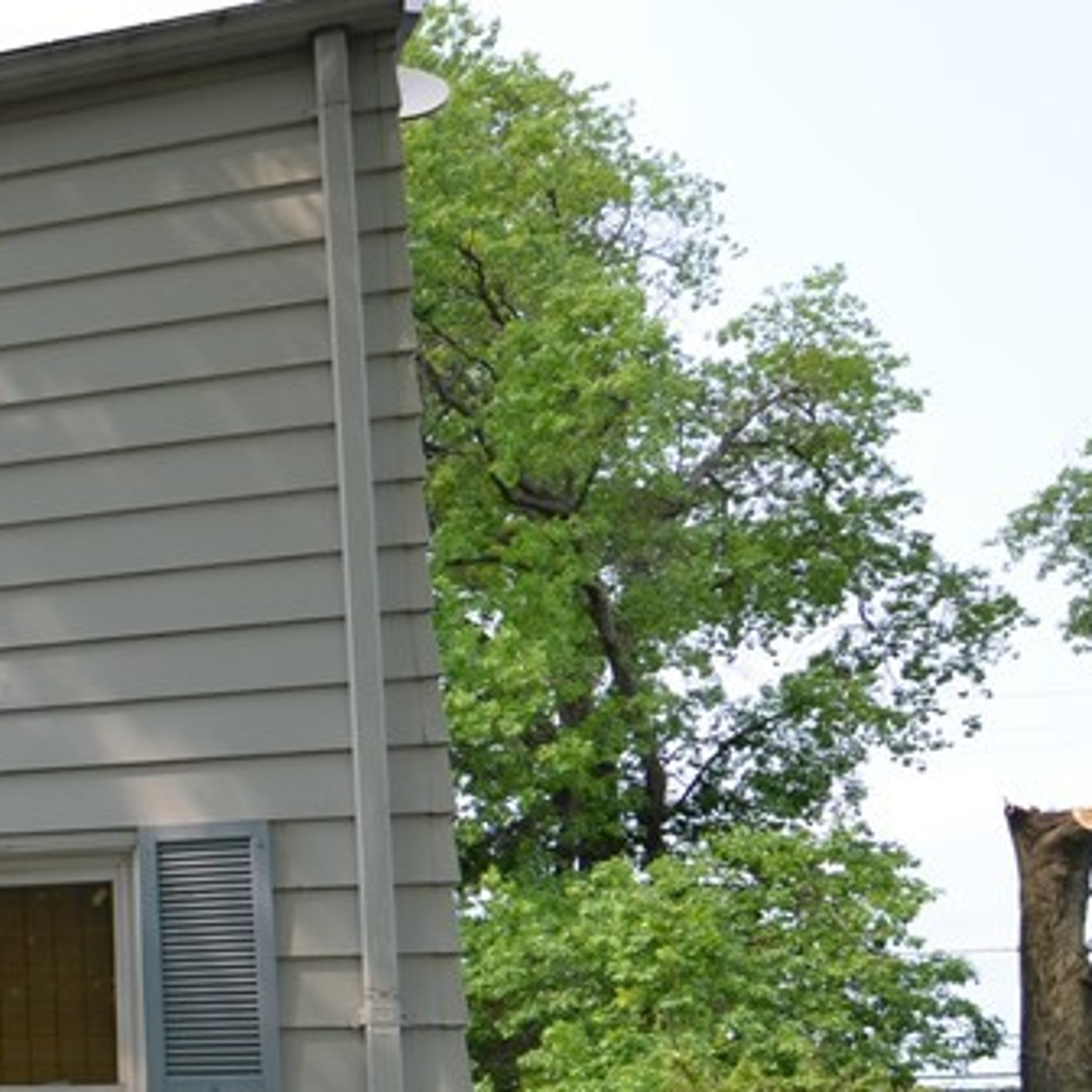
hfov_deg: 26.4
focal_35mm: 45
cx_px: -564
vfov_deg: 35.3
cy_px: 964
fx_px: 1619
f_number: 7.1
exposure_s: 1/320
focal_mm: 11
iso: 250
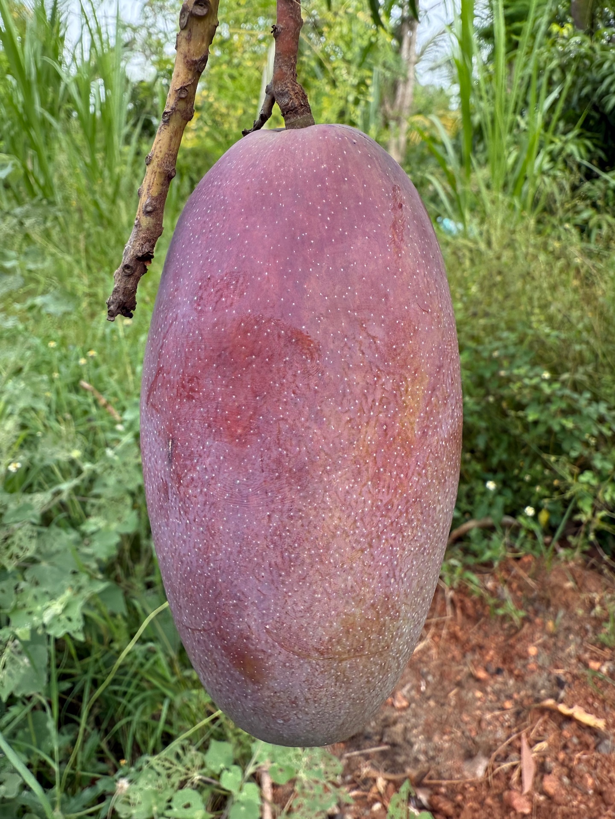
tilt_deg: -17.5
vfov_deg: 71.6
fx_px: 569
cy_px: 410
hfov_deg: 56.8
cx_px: 308
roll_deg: +0.1
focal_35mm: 24
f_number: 2.2
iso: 64
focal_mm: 2.22
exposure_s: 1/392
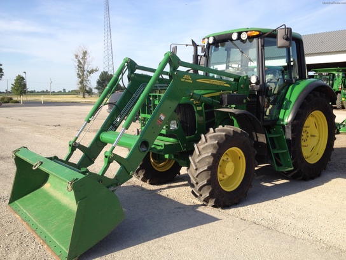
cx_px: 173
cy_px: 130
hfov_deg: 52.6
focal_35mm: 35
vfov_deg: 40.7
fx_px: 350
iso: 64
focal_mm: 4.28
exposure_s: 1/951
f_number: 2.4
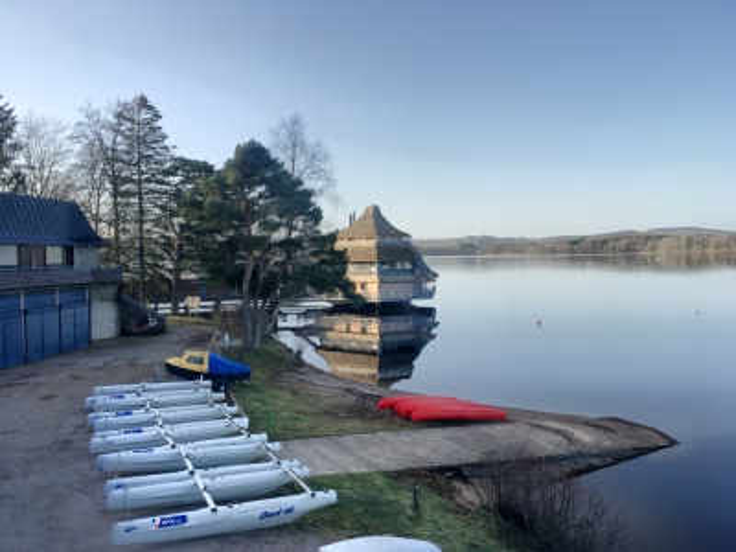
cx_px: 368
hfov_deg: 61.7
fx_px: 617
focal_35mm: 29
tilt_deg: -3.6
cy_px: 276
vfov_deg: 48.2
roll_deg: +1.4
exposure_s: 1/950
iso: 25
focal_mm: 4.15
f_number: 2.2
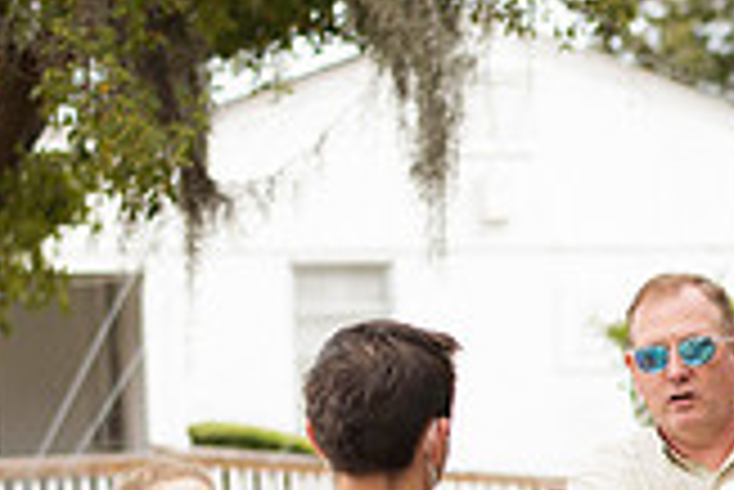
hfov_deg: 10.7
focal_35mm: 187
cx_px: 1022
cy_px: 784
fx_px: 3816
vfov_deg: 7.2
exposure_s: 1/250
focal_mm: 50
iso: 31
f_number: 2.5
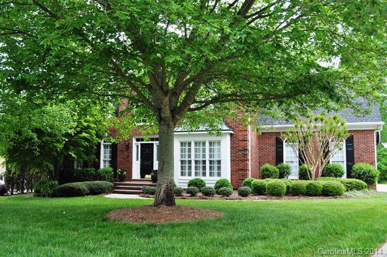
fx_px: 322
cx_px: 194
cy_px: 128
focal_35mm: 30
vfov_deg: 43.5
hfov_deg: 62.0
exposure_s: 1/125
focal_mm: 20
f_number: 5.6
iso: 200
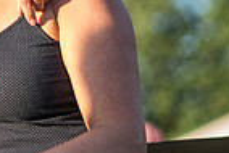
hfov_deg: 4.3
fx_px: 3018
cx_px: -236
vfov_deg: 2.9
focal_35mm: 474
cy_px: -47
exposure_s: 1/800
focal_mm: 85
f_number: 1.8
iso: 80
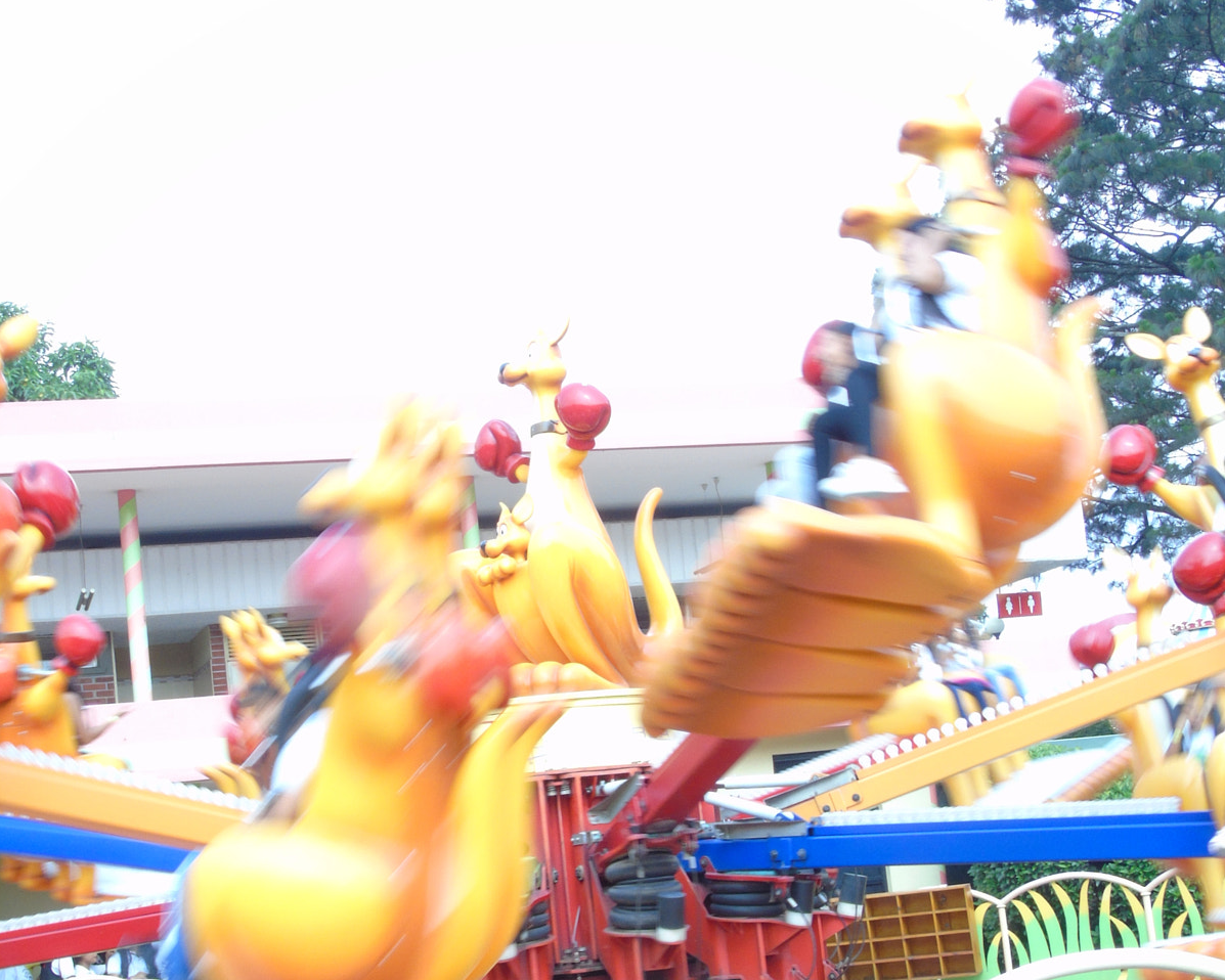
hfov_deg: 31.4
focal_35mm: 60
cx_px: 613
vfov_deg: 25.3
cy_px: 628
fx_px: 2176
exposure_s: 1/30
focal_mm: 8.2
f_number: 8.1
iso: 80
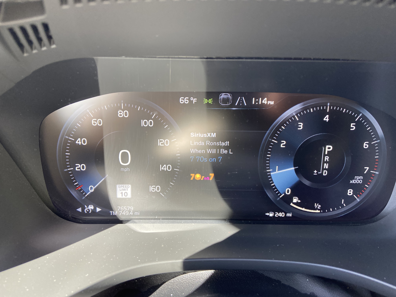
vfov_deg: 53.1
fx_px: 297
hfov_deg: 67.3
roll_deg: +1.0
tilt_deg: -28.6
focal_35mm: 26
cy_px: 148
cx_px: 198
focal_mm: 4.25
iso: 125
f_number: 1.8
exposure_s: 1/102
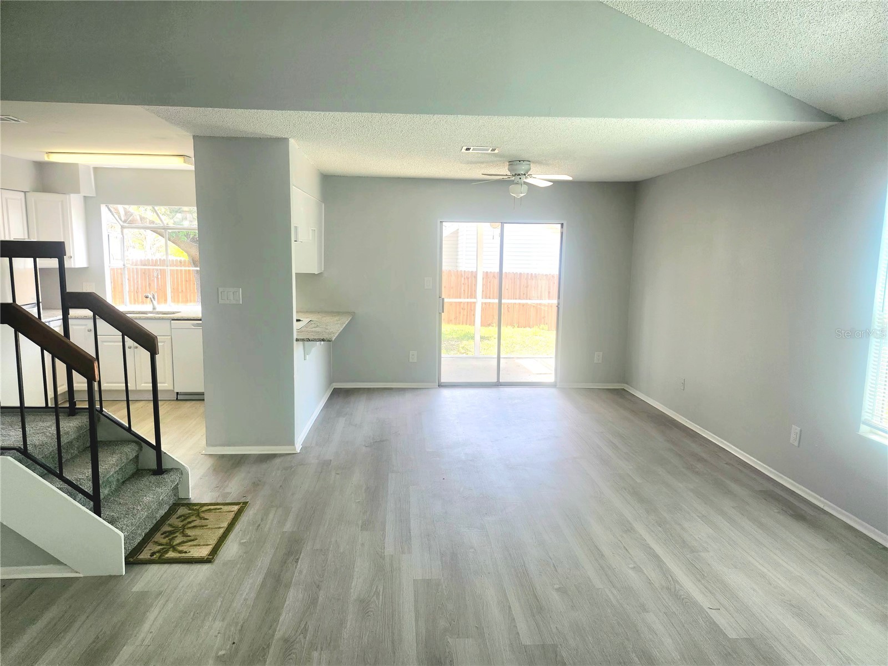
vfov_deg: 58.9
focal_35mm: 23
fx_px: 590
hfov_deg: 73.9
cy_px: 333
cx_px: 444
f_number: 1.8
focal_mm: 5.54
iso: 80
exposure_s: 1/182
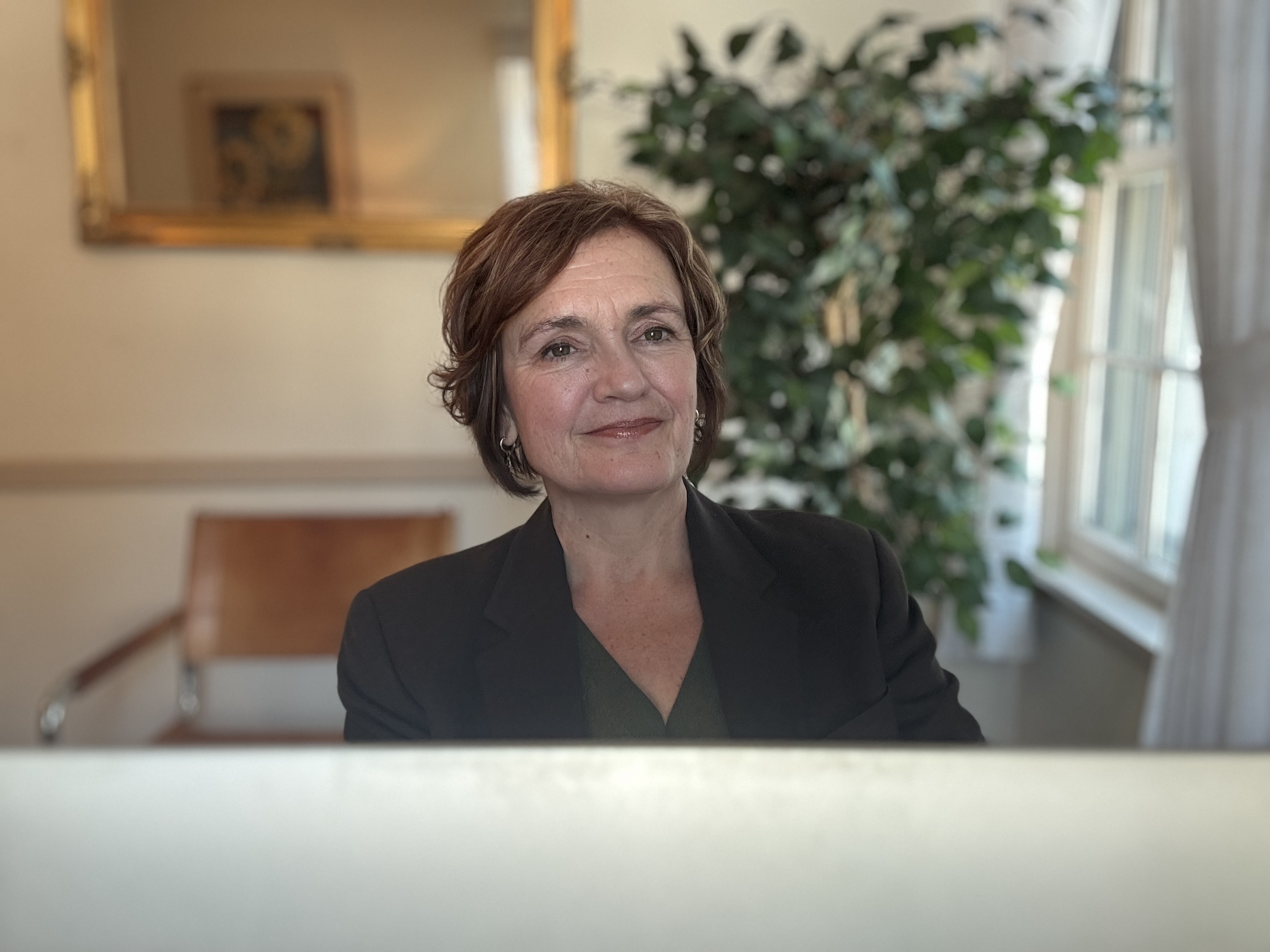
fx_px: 1101
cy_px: 476
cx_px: 635
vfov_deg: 46.8
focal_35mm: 30
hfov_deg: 60.0
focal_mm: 2.69
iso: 160
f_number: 1.9
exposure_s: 1/60
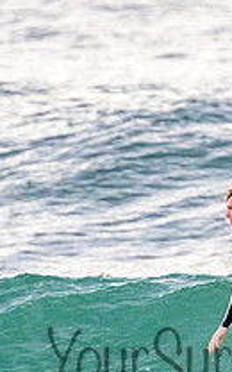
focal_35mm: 1707
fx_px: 17269
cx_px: 230
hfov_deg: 0.8
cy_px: 340
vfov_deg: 1.2
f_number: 5.6
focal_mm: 400
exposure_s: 1/2500
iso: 1400
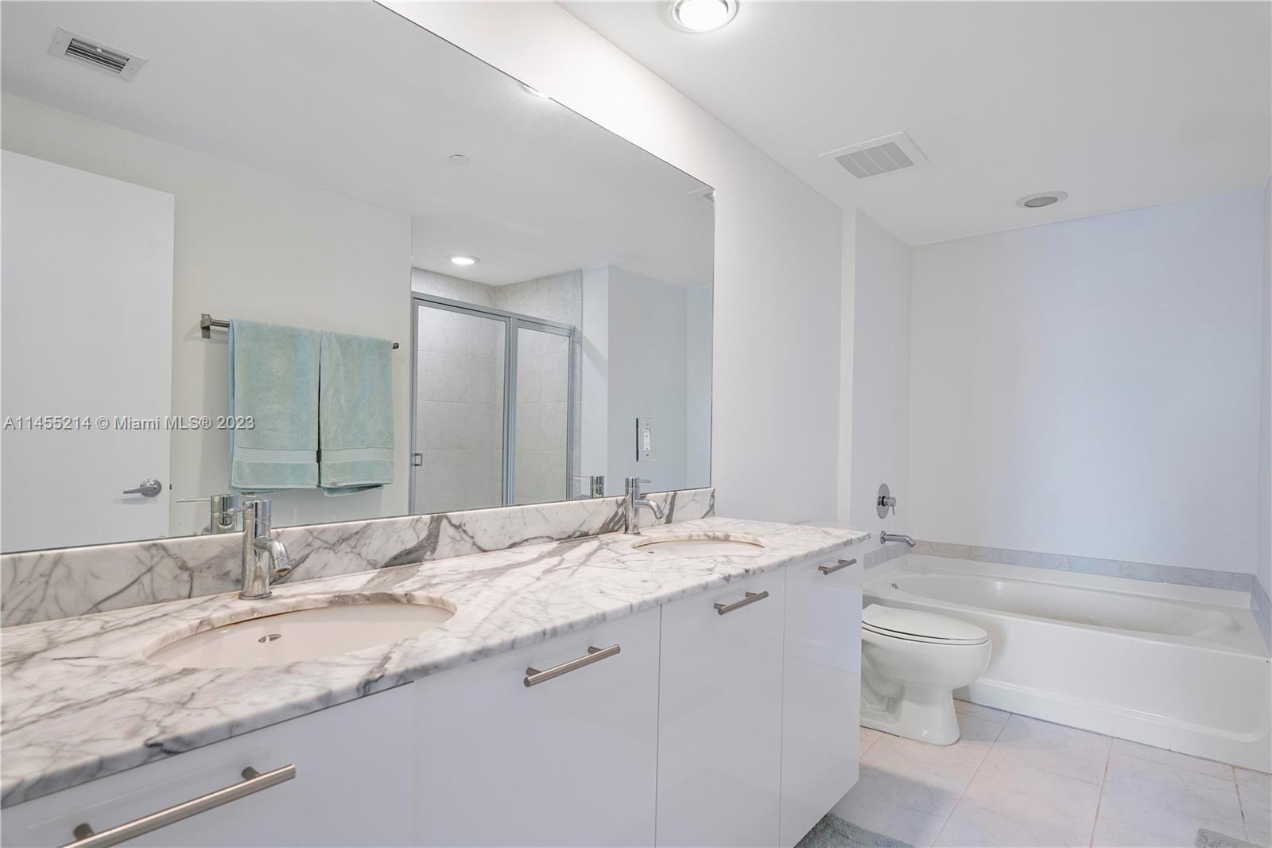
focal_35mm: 18
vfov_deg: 67.4
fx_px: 636
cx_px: 636
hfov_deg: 90.0
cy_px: 424
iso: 800
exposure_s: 1/30
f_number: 8
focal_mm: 18
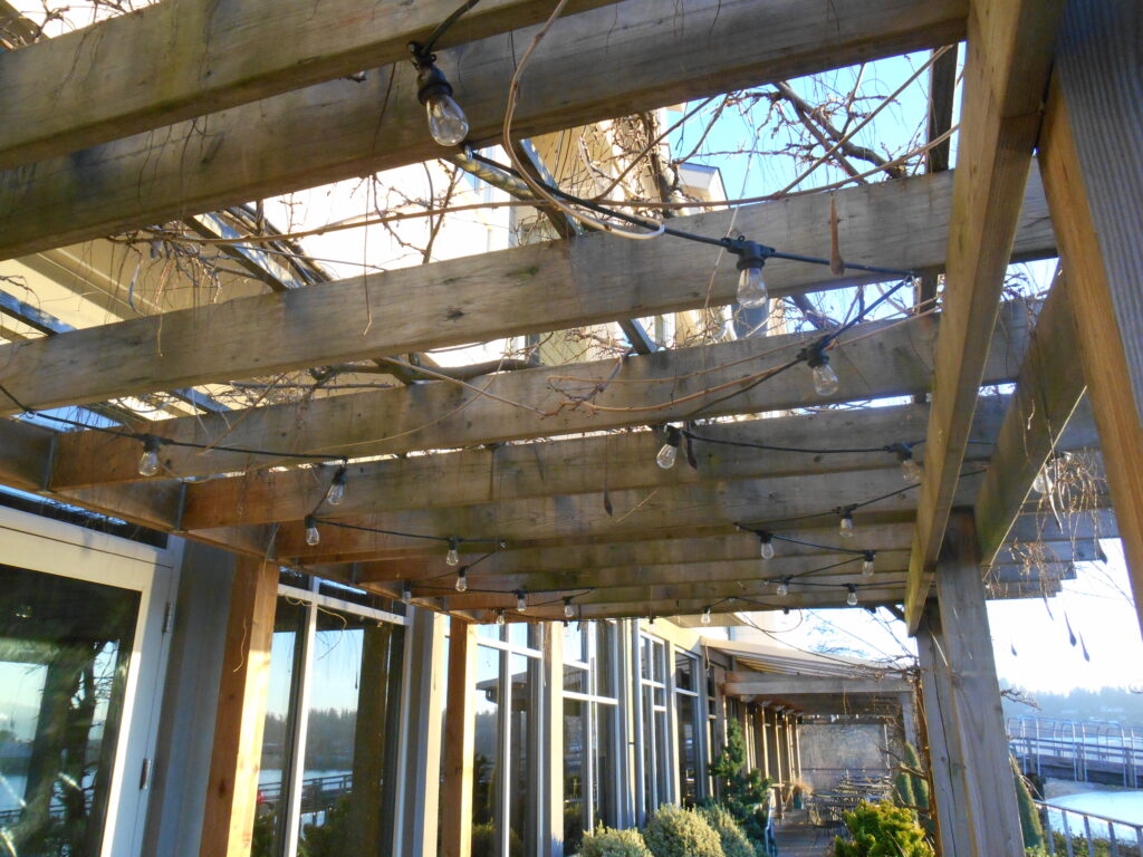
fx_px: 859
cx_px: 572
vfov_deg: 53.1
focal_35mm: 26
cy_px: 428
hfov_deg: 67.3
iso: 400
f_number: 3.4
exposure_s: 1/200
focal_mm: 4.7
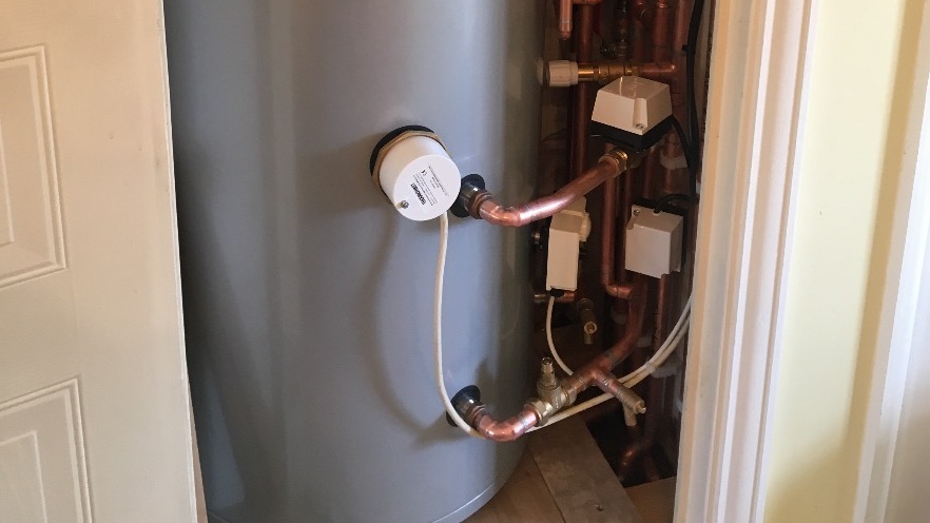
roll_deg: -0.5
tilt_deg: -16.9
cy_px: -52
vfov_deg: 25.7
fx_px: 1060
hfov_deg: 47.4
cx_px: 473
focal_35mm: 43
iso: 100
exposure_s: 1/33
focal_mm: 4.15
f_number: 2.2
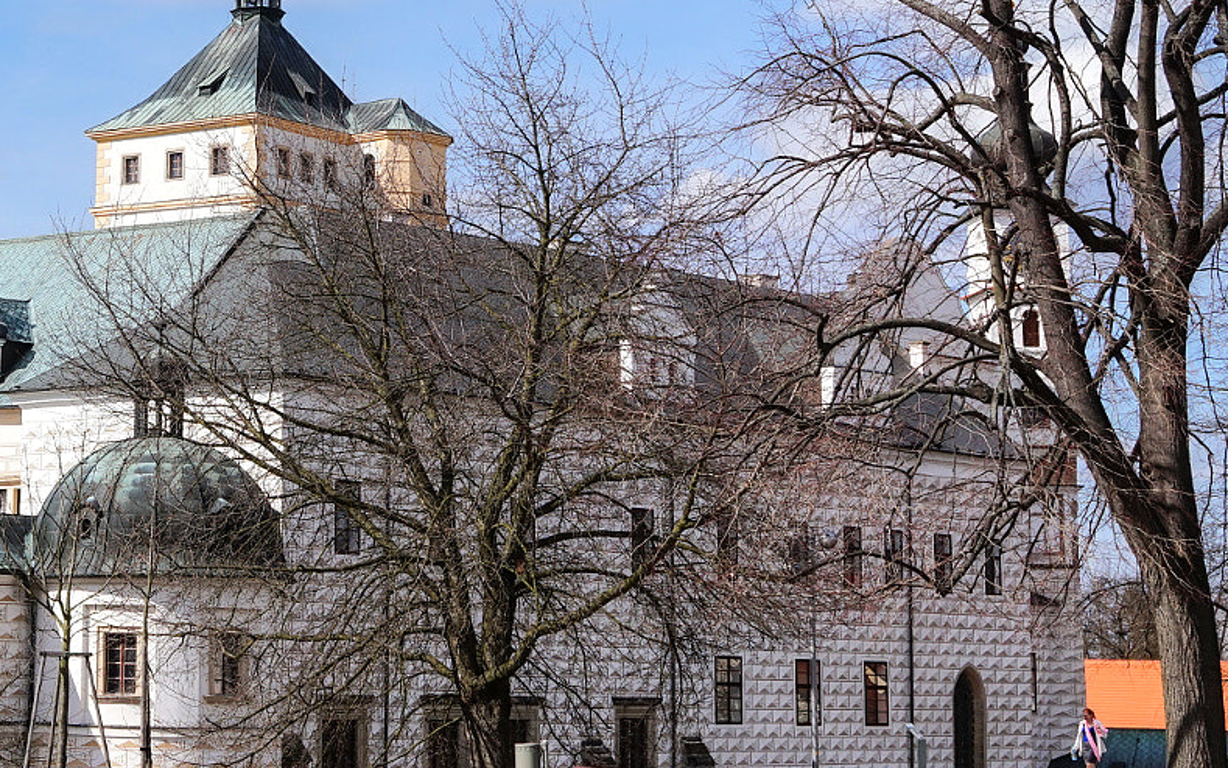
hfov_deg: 21.8
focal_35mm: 93
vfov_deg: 14.0
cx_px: 128
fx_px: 3112
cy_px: 241
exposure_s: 1/200
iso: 100
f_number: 14
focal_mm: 30
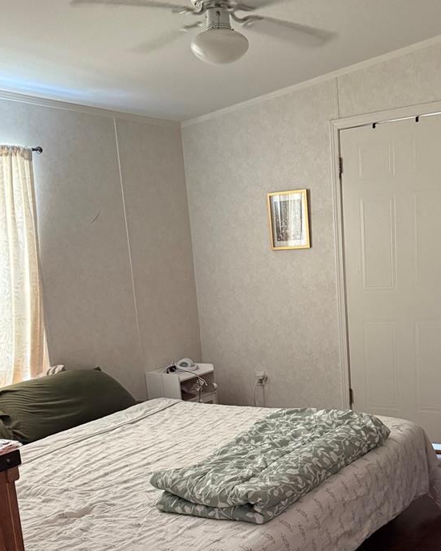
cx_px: 276
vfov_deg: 44.0
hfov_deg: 36.3
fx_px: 669
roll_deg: +3.1
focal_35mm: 41
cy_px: 377
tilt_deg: -10.1
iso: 800
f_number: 1.78
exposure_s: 1/40
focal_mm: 6.76
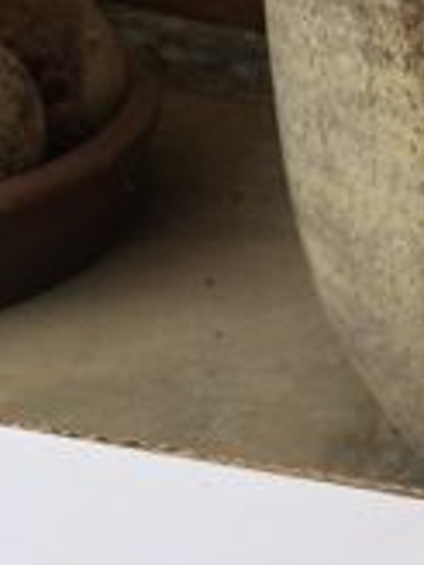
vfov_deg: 16.1
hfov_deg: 12.3
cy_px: 710
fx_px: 1911
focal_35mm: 117
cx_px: 521
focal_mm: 4.12
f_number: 2.2
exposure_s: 1/1001
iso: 32
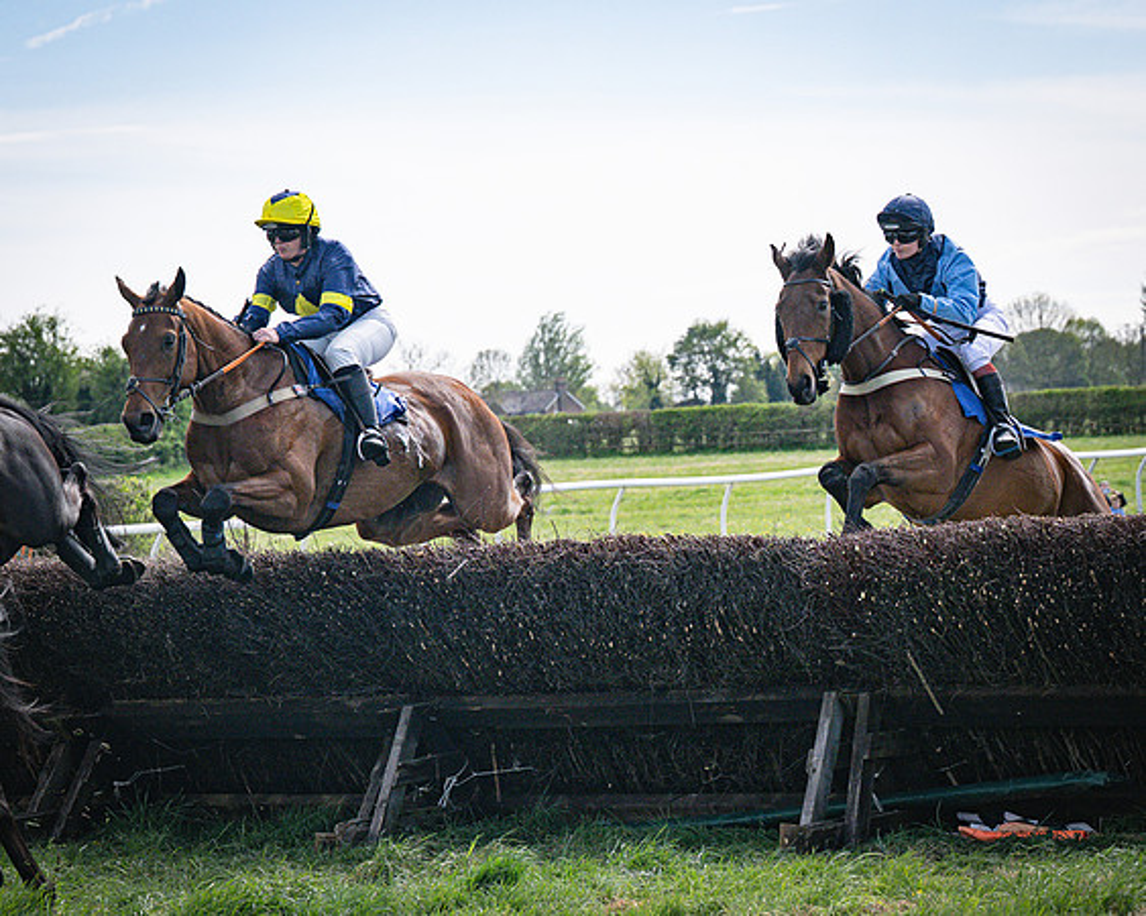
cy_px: 390
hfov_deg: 14.9
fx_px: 4387
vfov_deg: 11.9
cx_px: 460
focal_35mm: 129
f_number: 5
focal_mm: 79
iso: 400
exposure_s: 1/4000
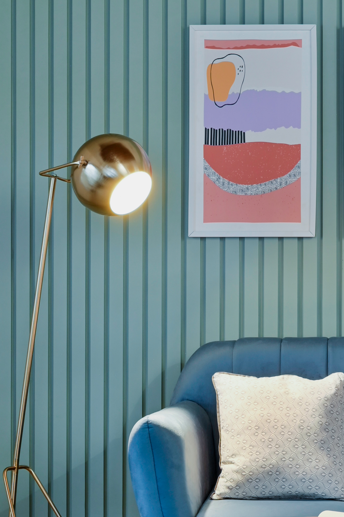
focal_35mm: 74
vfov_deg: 27.1
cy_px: 358
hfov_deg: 18.3
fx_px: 1061
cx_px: 256
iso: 400
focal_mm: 30
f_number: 9
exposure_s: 3
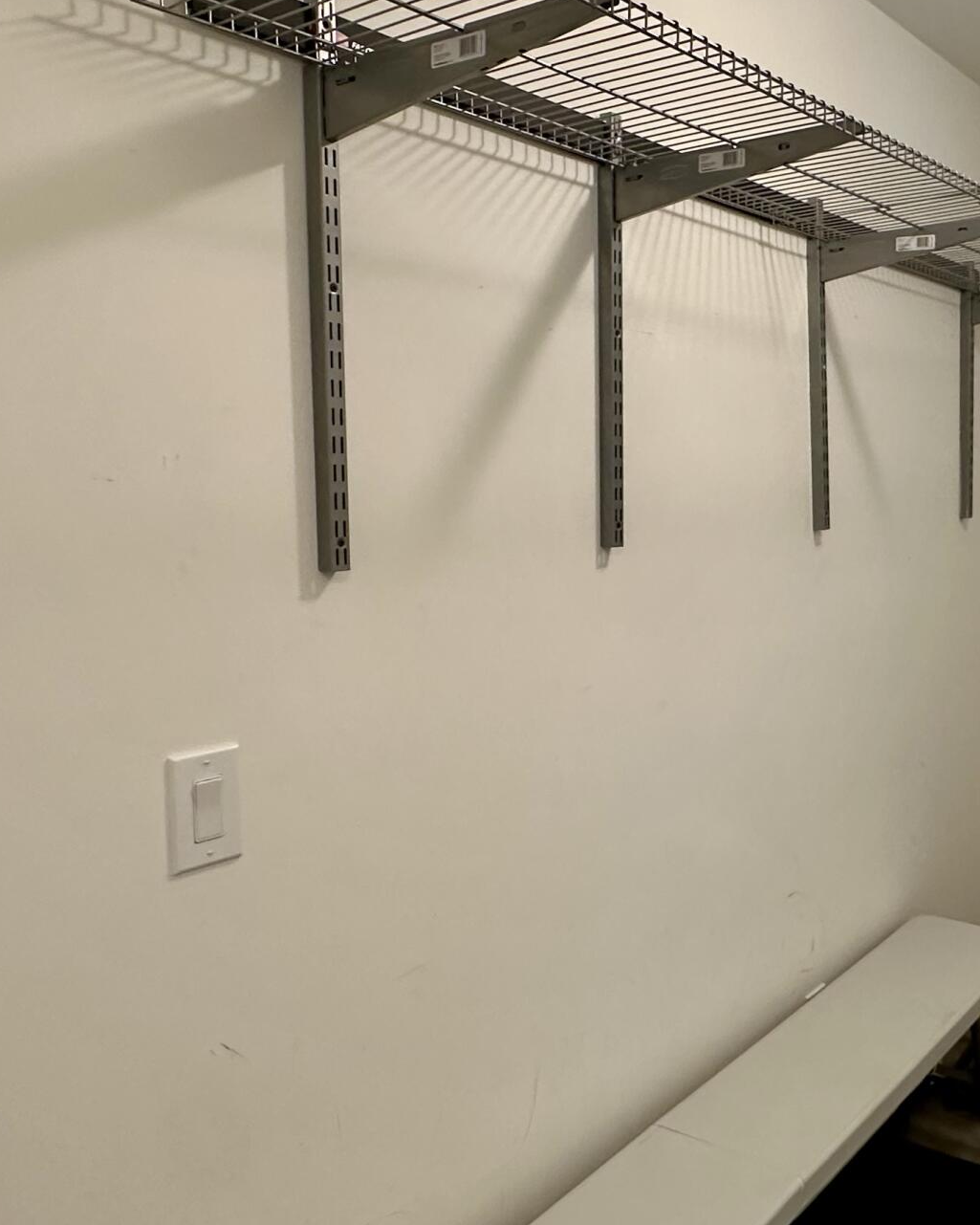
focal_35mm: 32
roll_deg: +0.4
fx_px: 1160
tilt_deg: -5.6
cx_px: 717
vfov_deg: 55.6
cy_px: 573
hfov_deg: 44.5
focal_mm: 2.22
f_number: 2.2
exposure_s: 1/60
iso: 250
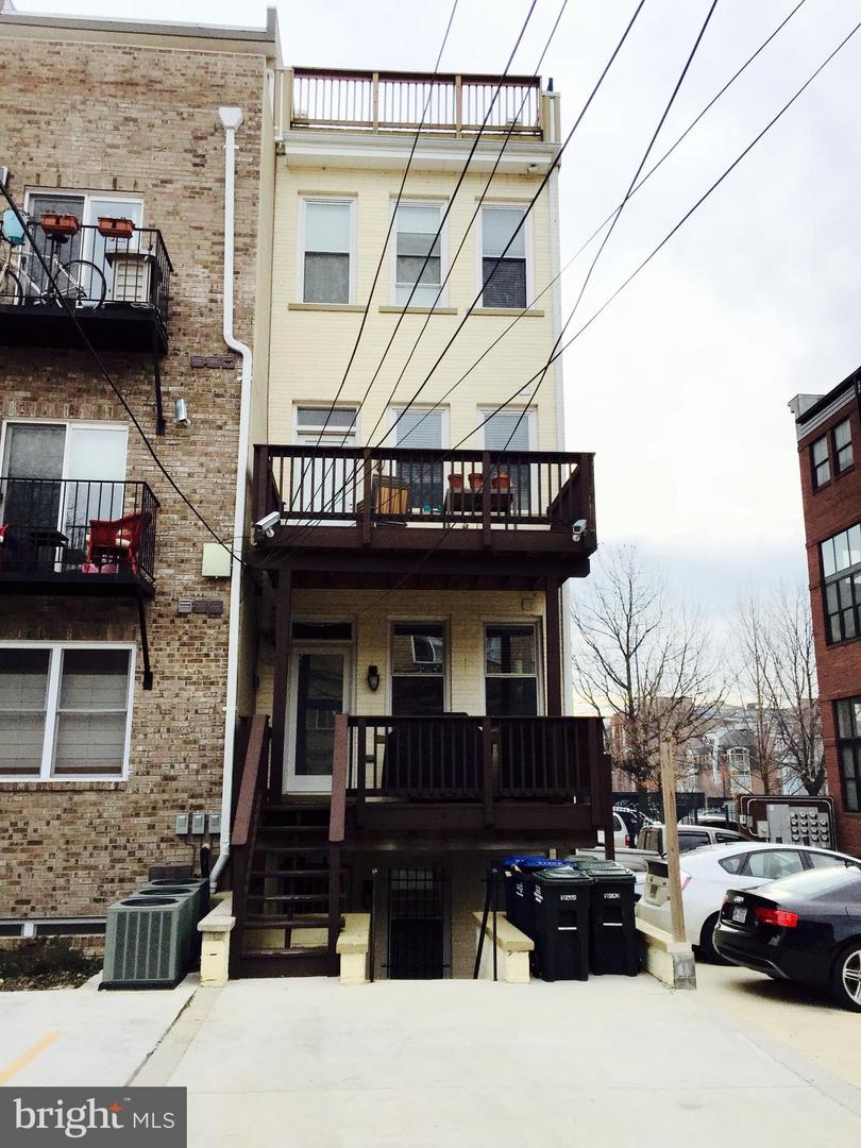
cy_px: 574
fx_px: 962
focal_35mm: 29
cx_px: 430
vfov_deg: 61.7
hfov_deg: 48.2
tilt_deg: +14.7
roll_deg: -0.2
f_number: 2.2
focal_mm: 4.15
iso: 32
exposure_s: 1/1319
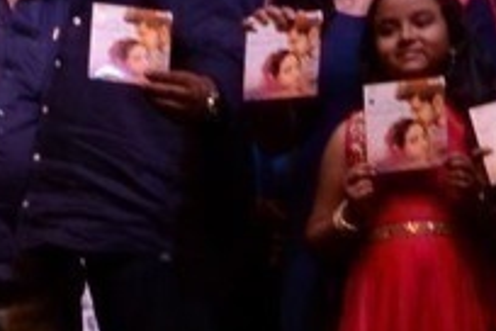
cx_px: -204
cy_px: 388
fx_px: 2907
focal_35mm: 211
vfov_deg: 6.5
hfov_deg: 9.5
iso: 1250
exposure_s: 1/125
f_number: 7.1
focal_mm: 24
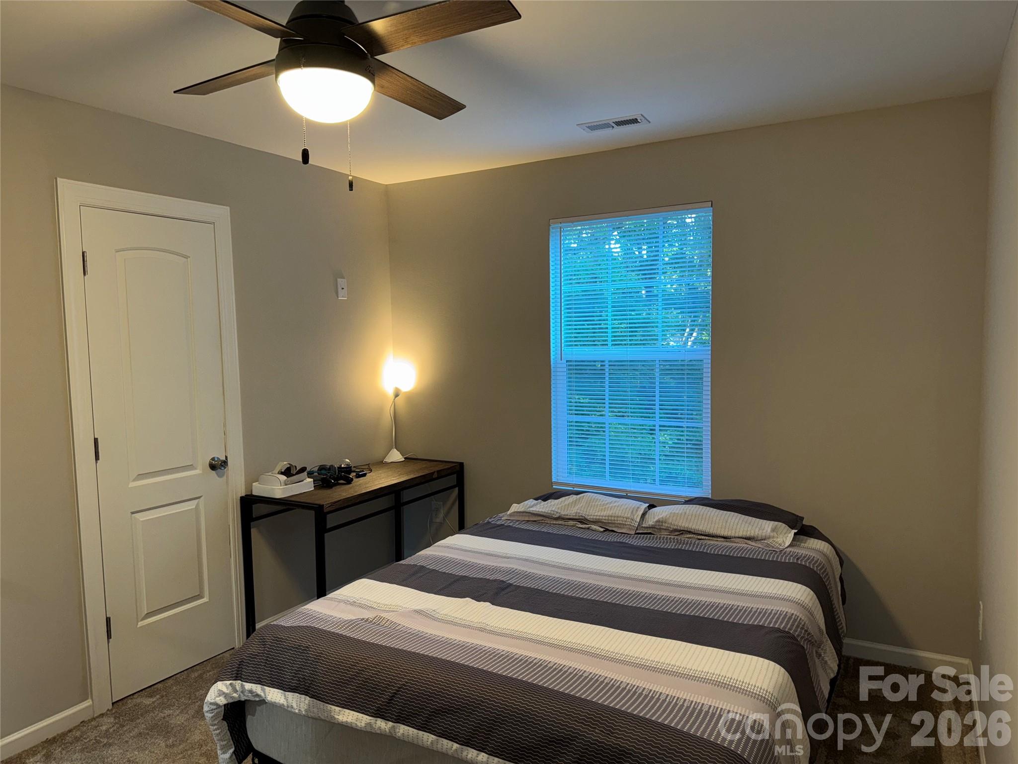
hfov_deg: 71.6
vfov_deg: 56.8
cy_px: 382
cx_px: 509
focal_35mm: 24
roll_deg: +1.0
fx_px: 706
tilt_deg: -5.8
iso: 64
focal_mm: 6.76
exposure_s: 1/22
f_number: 1.78
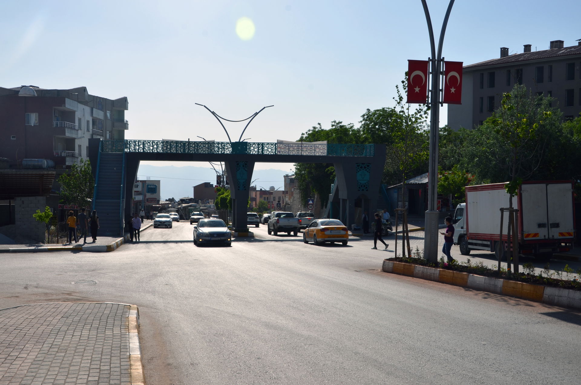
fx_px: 725
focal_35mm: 45
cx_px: 290
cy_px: 192
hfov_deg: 43.7
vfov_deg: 29.7
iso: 100
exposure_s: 1/250
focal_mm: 30
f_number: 8
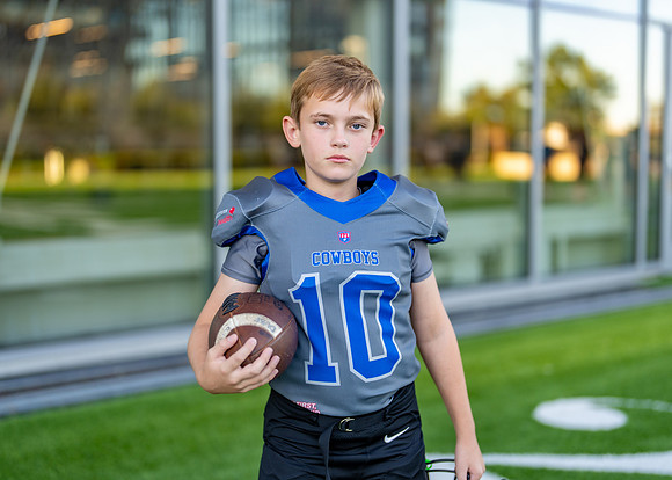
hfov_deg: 36.0
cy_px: 240
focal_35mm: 54
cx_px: 336
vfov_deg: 26.1
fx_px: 1033
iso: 100
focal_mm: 50
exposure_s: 1/640
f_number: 1.2
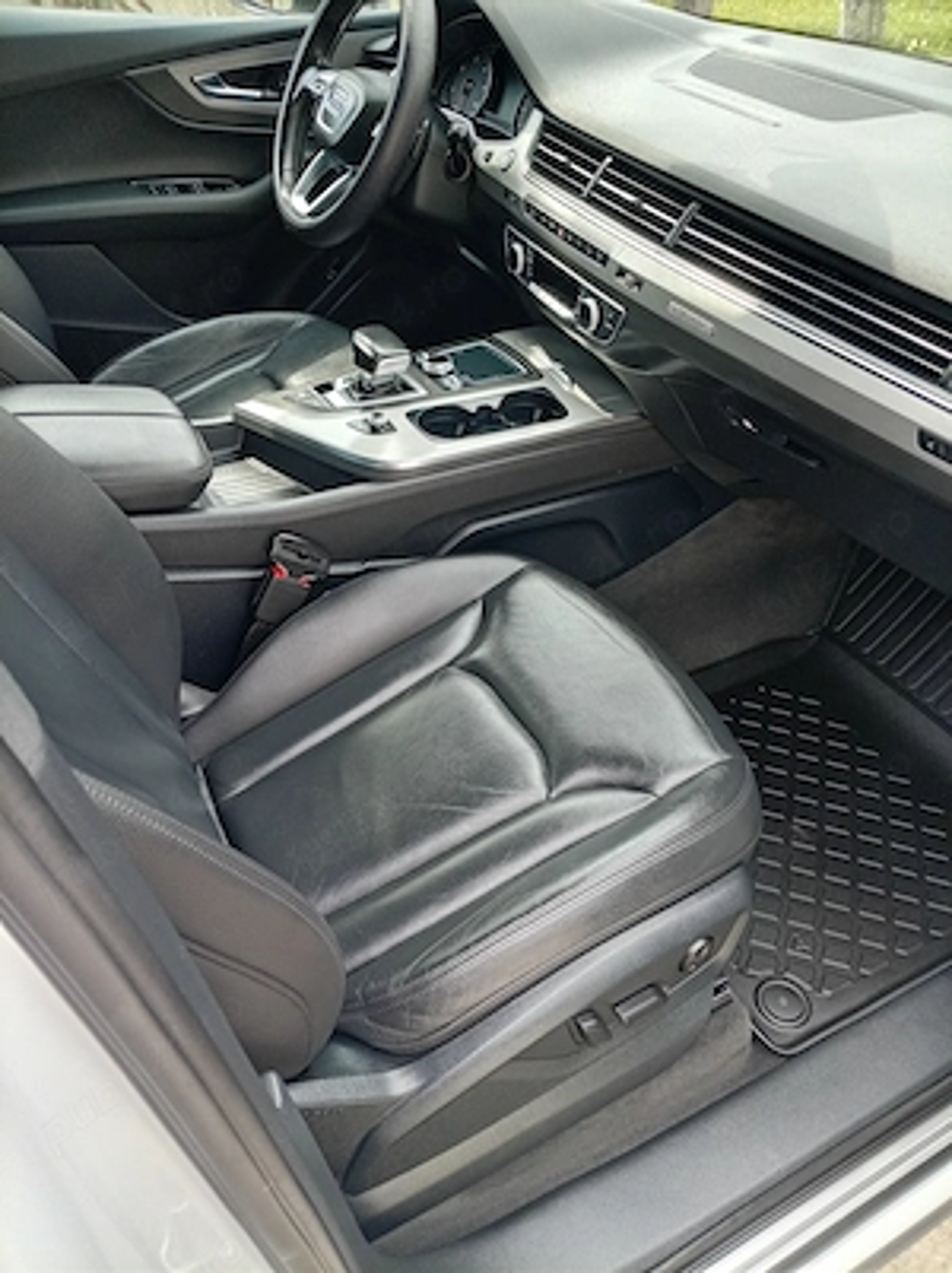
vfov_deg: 69.4
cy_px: 636
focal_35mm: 25
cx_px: 476
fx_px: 918
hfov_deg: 54.8
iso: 150
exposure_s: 1/100
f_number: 1.8
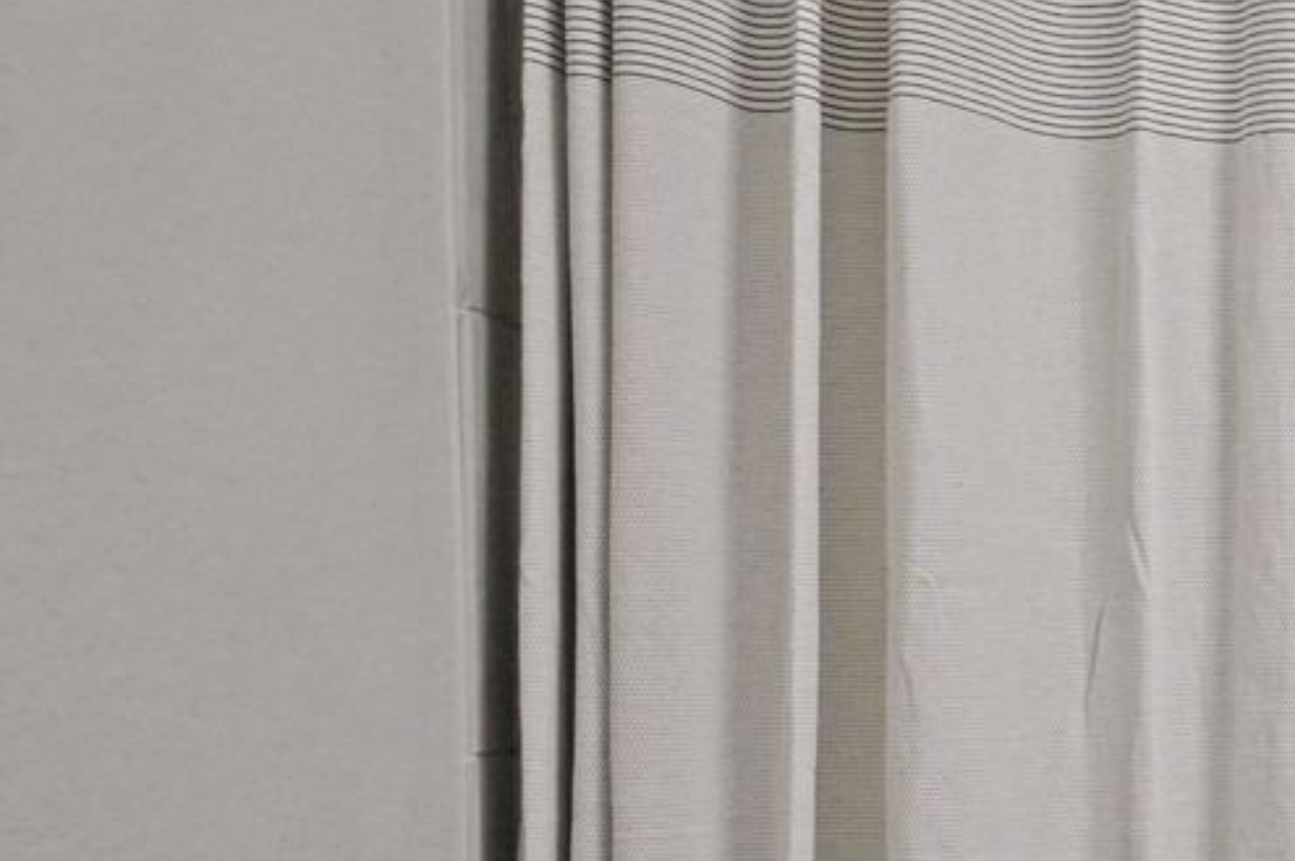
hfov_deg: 23.9
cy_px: 602
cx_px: 2099
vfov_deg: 22.8
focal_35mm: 59
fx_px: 2120
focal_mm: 12
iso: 80
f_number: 3.5
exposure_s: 1/20
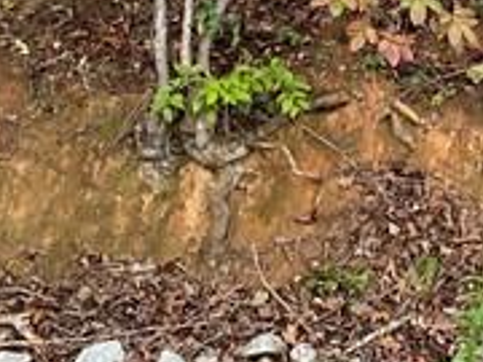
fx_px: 2065
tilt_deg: +3.4
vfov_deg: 9.8
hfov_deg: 12.4
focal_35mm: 148
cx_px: 829
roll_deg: -3.6
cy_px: -129
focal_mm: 4.25
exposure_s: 1/121
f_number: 1.8
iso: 80
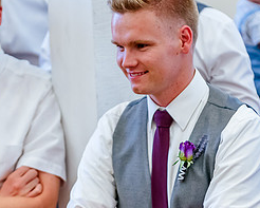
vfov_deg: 3.5
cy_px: 108
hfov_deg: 4.4
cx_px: 130
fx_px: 3403
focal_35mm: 442
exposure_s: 1/640
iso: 2500
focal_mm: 200
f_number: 2.8
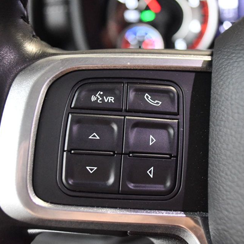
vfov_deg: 32.2
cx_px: 133
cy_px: 117
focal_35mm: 53
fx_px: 423
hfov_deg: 32.2
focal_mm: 26
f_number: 4.2
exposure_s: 1/60
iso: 6400
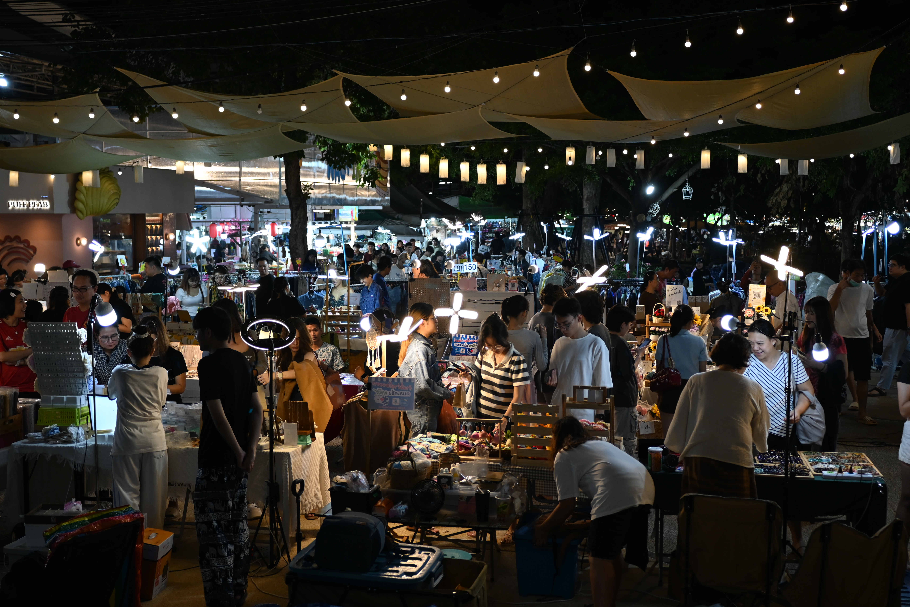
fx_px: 1062
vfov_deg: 31.9
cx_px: 455
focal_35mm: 42
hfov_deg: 46.4
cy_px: 304
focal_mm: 28
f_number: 2.8
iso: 400
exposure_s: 1/200
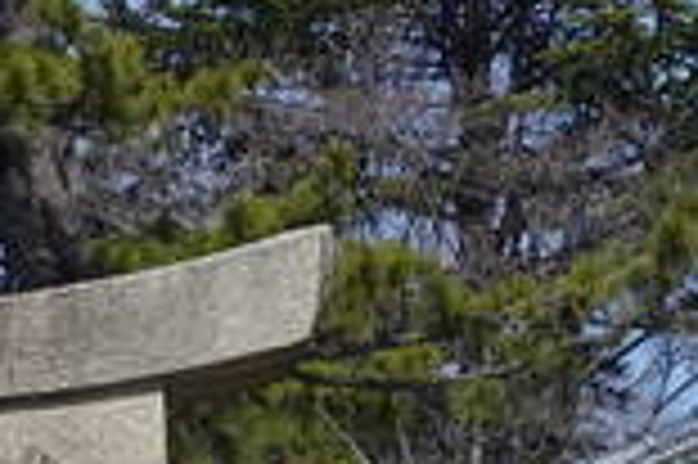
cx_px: -1049
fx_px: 6004
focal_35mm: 310
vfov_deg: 4.3
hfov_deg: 6.3
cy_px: 1176
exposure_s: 1/640
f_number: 5.6
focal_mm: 14.7
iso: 125
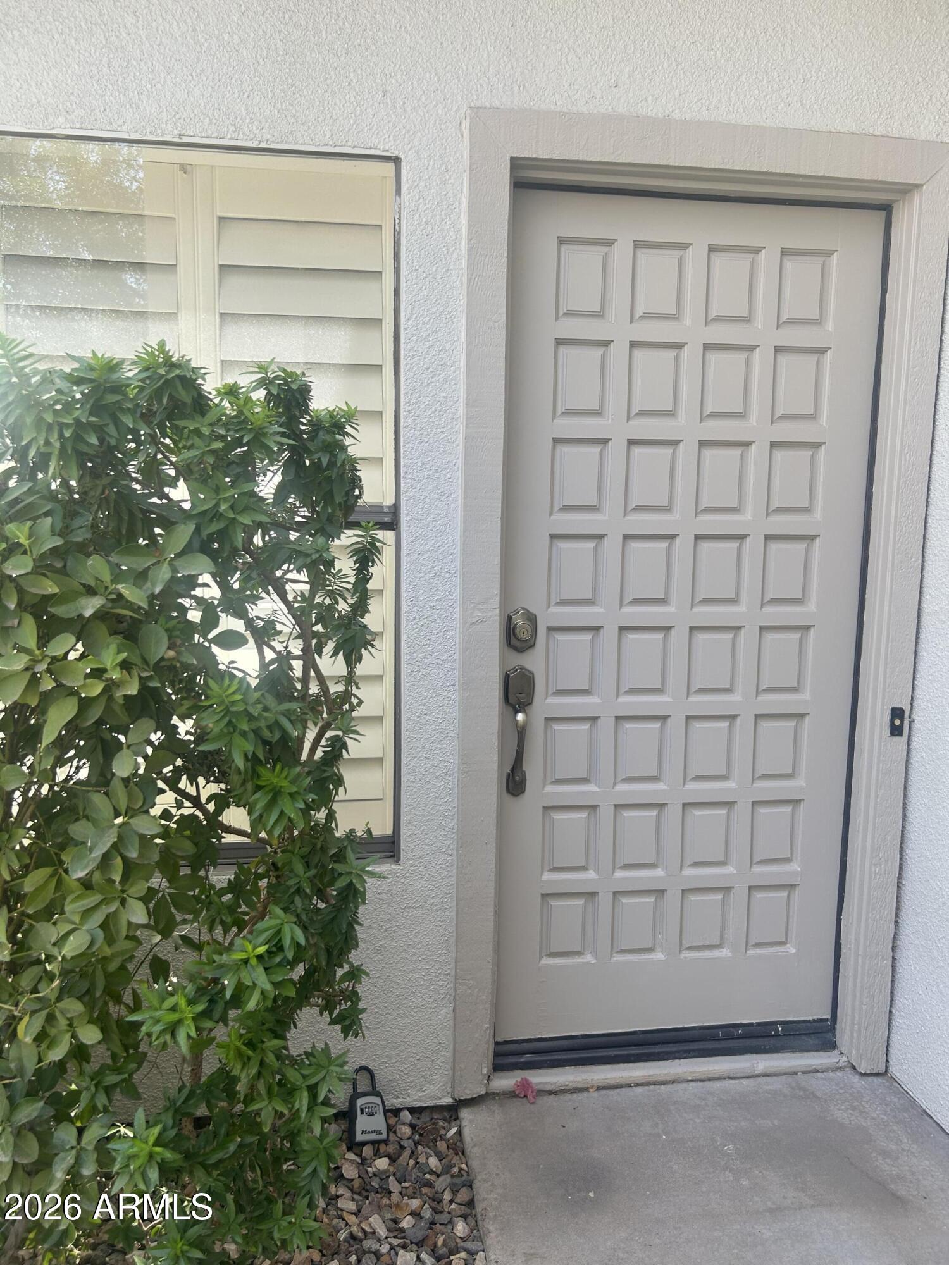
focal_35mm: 26
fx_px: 950
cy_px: 632
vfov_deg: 67.3
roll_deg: -0.5
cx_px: 474
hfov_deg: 53.1
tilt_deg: -7.2
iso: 50
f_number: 1.5
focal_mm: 5.7
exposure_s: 1/341
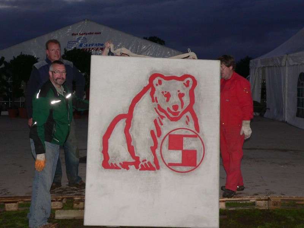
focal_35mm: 57
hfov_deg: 33.8
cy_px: 114
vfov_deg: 25.7
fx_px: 501
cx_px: 152
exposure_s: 1/60
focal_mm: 9.4
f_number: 2.8
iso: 300
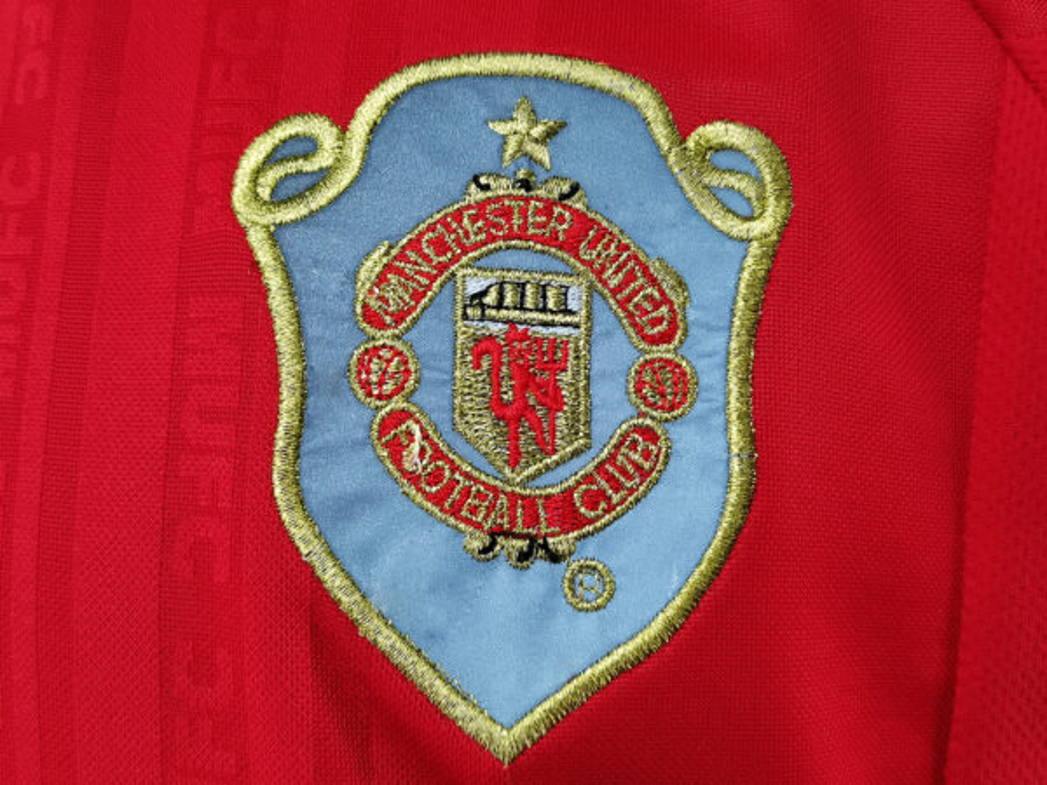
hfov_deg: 46.8
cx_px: 524
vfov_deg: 36.0
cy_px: 392
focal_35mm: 40
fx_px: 1210
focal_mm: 5.58
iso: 160
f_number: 1.8
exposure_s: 1/50
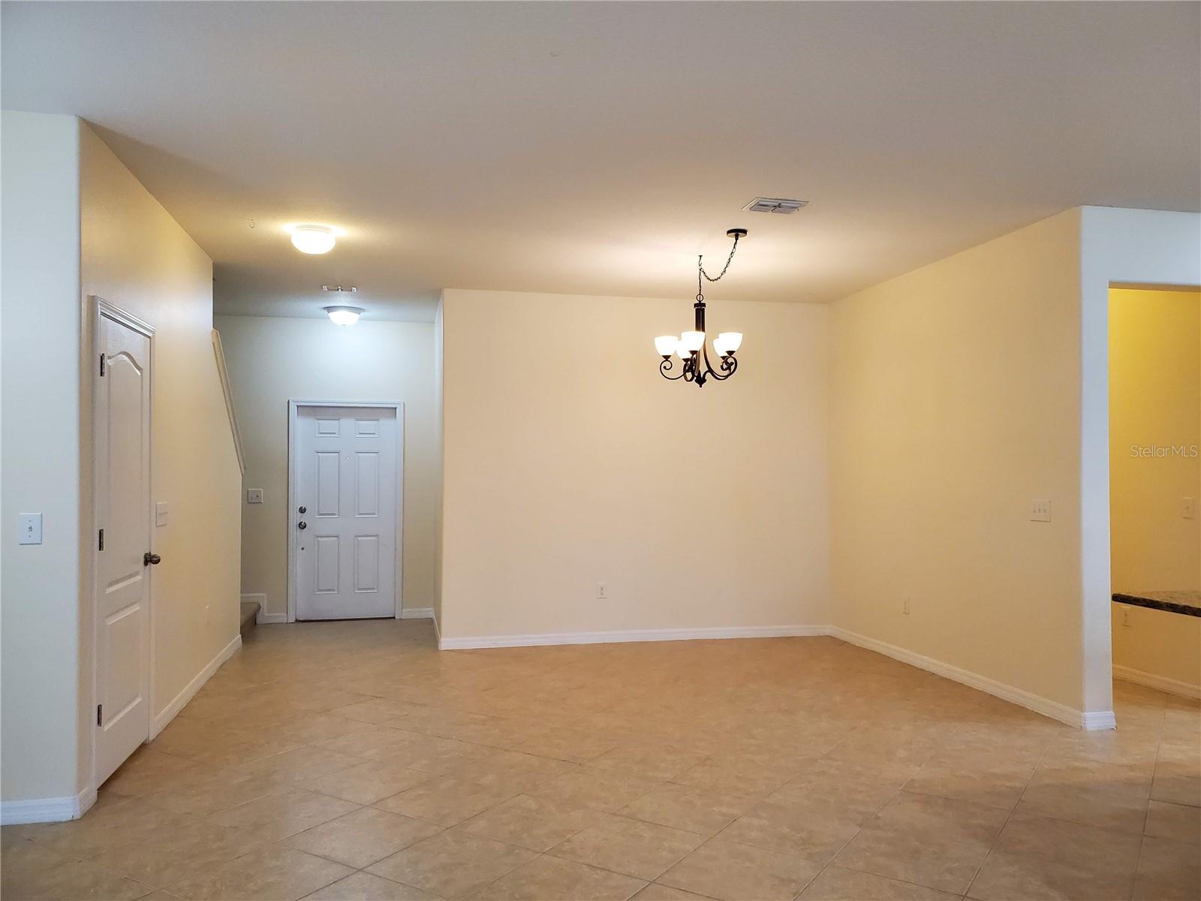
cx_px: 600
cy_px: 450
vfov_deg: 53.1
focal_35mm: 26
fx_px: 902
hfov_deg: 67.3
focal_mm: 4.3
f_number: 2.4
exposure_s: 1/120
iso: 320
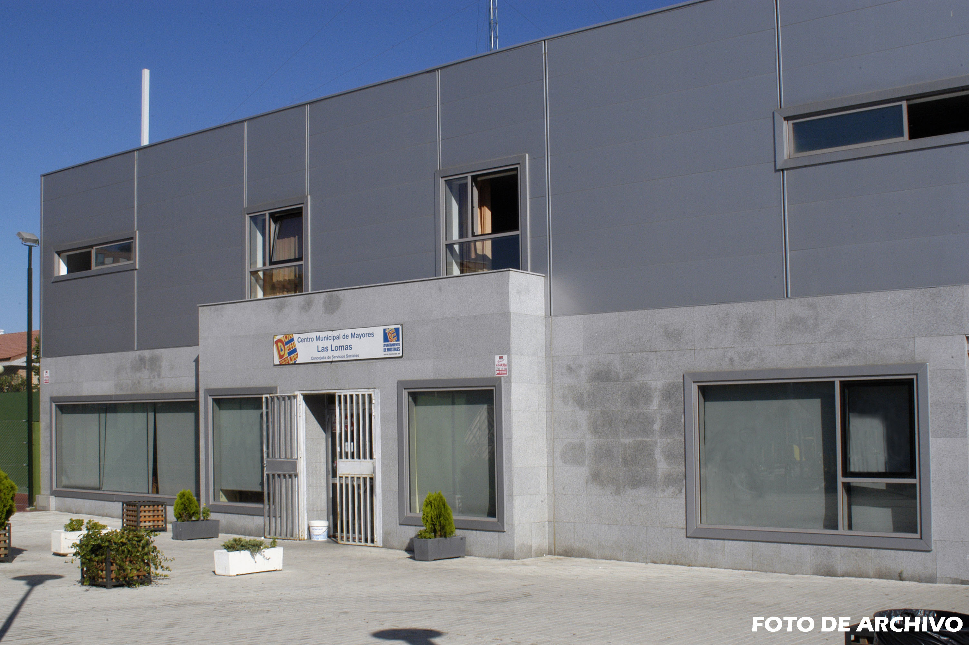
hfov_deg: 46.4
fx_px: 1129
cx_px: 484
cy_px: 322
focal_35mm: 42
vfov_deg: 31.8
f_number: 22
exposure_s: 1/250
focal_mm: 28
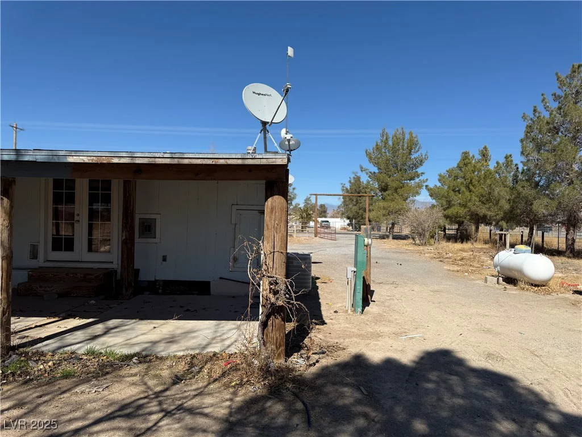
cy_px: 218
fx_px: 404
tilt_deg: +1.0
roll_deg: -1.4
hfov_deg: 71.6
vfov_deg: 56.8
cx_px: 291
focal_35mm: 24
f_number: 1.78
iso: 80
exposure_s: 1/6173
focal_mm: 6.76
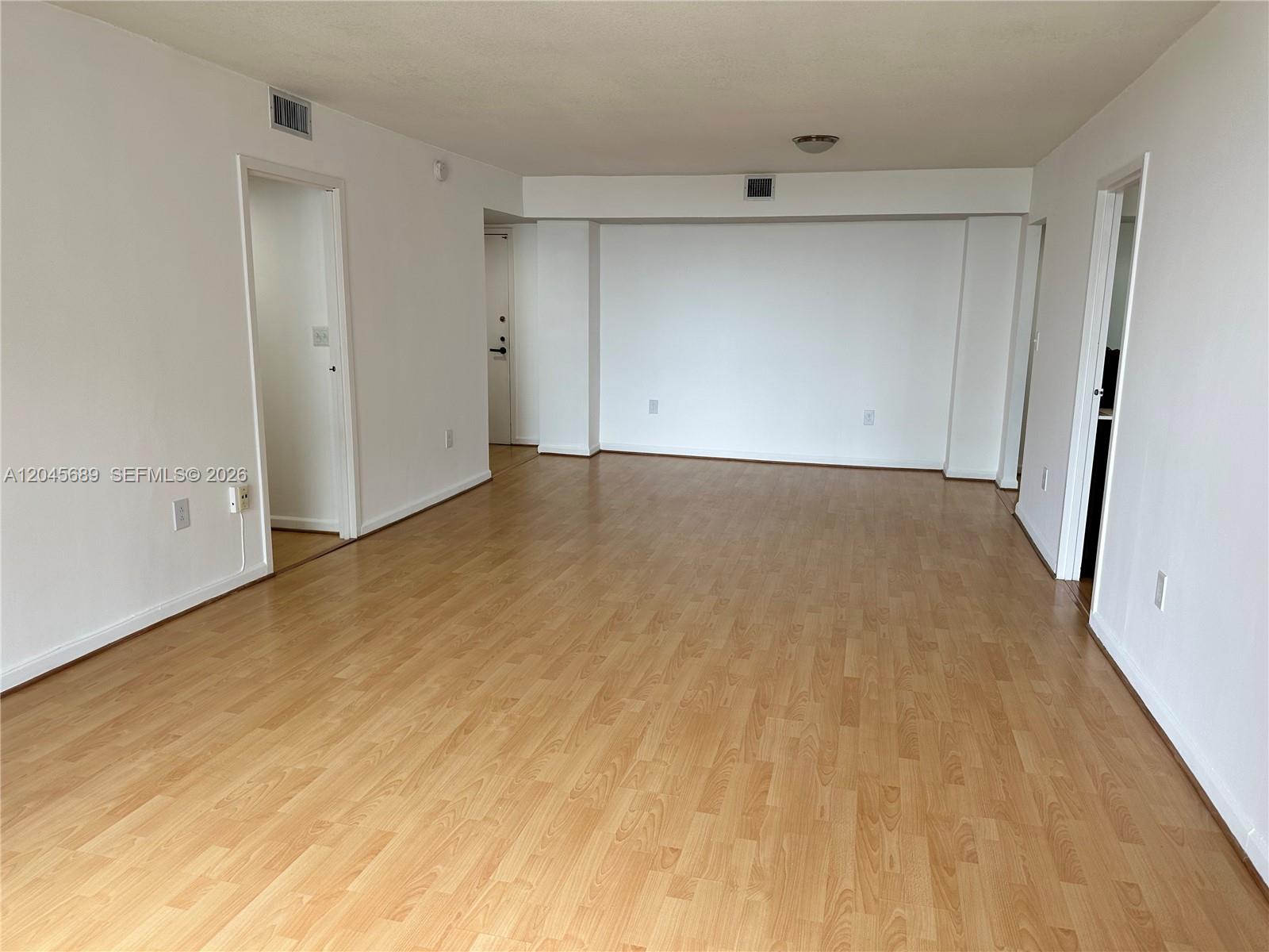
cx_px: 634
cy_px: 476
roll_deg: -1.4
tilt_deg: -11.5
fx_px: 880
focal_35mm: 24
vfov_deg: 56.8
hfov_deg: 71.6
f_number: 1.78
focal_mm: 6.86
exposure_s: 1/188
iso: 64
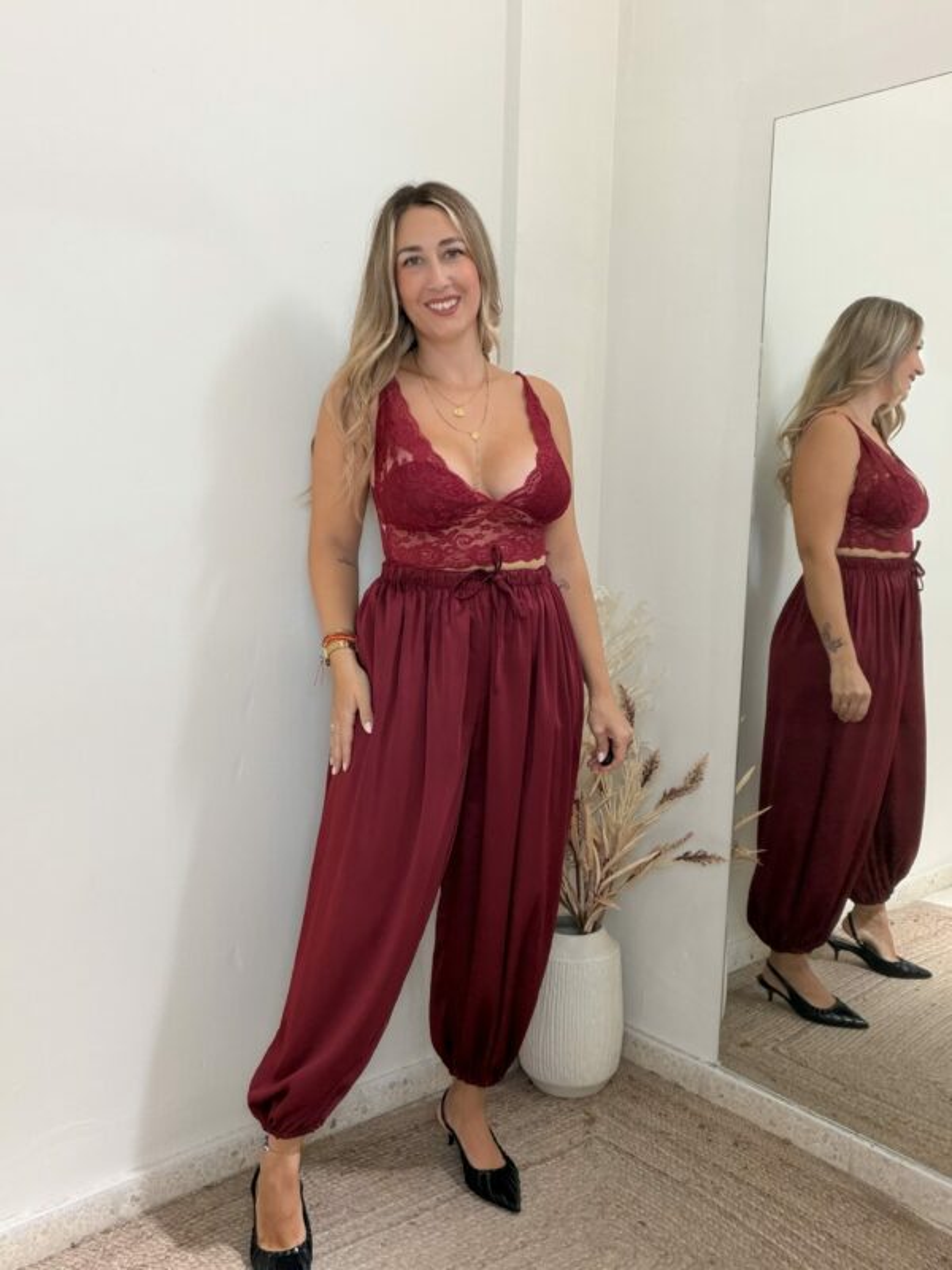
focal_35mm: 30
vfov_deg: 60.0
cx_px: 476
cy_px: 635
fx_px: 1100
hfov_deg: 46.8
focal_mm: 2.71
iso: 80
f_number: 1.9
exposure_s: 1/60
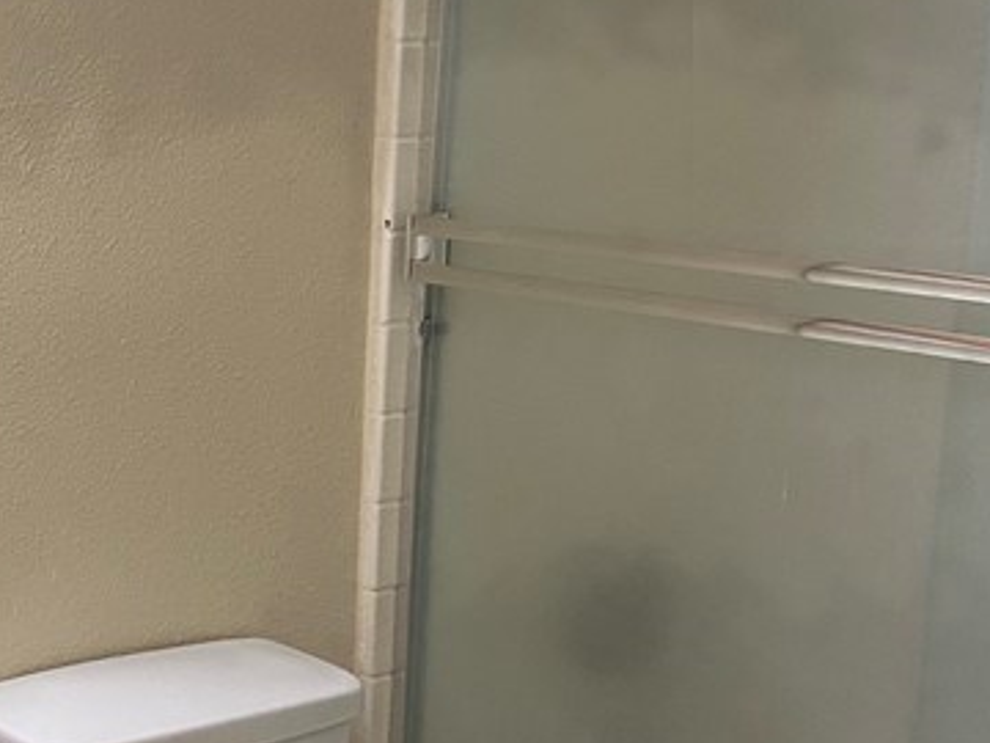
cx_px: -297
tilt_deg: -11.9
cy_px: 446
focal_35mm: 74
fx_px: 2116
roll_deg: +0.8
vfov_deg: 19.9
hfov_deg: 23.3
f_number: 1.8
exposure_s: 1/60
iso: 160
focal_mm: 4.25
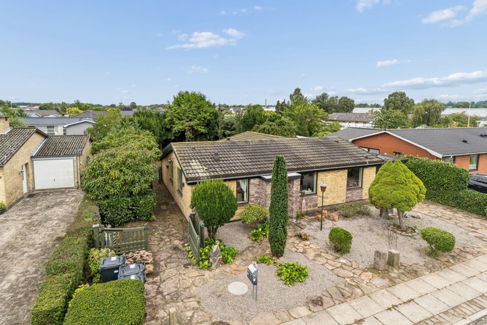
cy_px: 162
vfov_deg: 61.3
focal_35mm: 20
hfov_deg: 83.3
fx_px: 274
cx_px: 244
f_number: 8
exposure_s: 1/250
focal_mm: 13.5
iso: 400
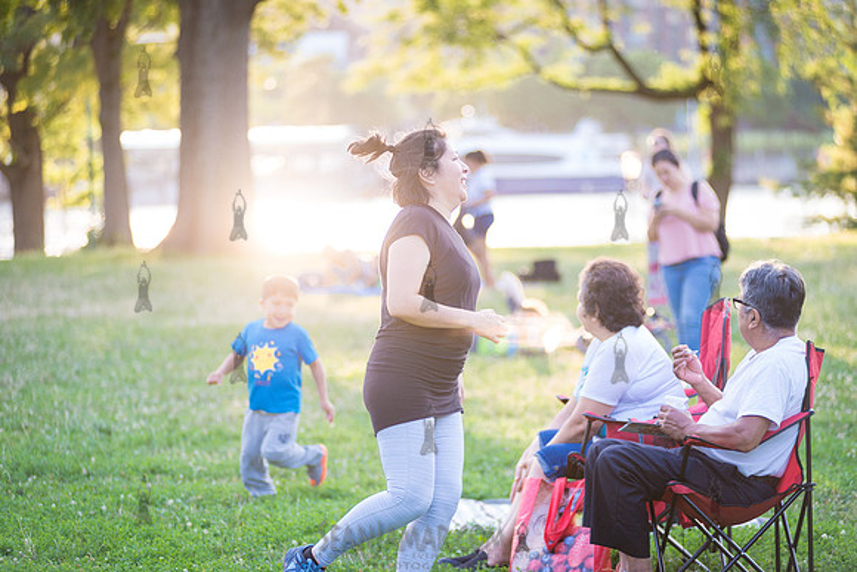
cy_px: 286
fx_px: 2976
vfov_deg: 11.0
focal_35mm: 125
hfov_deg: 16.4
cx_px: 428
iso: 1000
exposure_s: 1/800
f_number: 2.8
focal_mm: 125
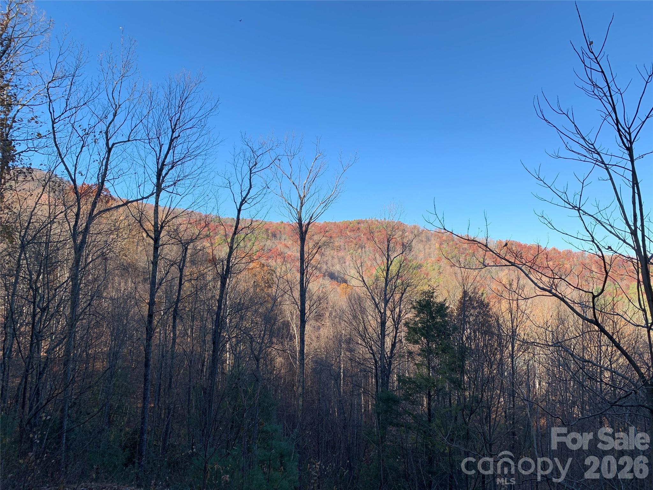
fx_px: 490
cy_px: 245
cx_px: 326
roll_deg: +0.0
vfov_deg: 53.1
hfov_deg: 67.3
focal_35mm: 26
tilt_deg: +4.8
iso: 25
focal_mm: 4.25
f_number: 1.8
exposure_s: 1/1032
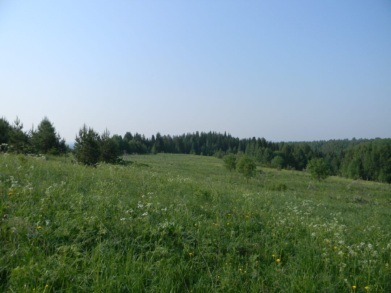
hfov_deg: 63.5
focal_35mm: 28
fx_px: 316
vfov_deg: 49.7
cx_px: 196
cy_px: 146
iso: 80
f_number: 7
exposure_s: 1/231
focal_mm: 5
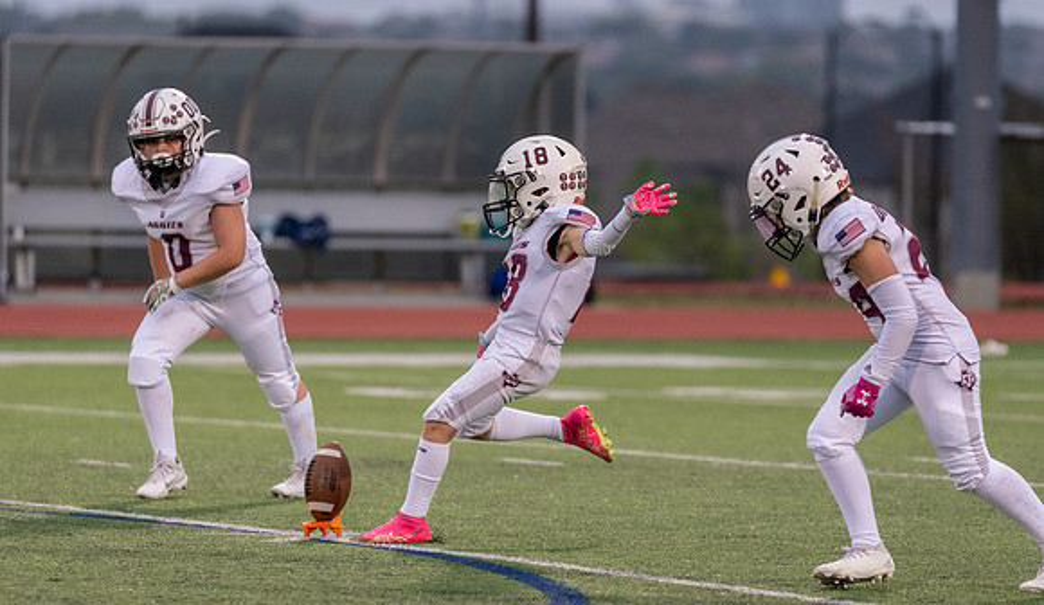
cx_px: 525
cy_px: 300
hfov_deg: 6.7
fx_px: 8925
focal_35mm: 320
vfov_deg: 3.9
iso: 2000
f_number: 2.8
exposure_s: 1/1250
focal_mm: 200
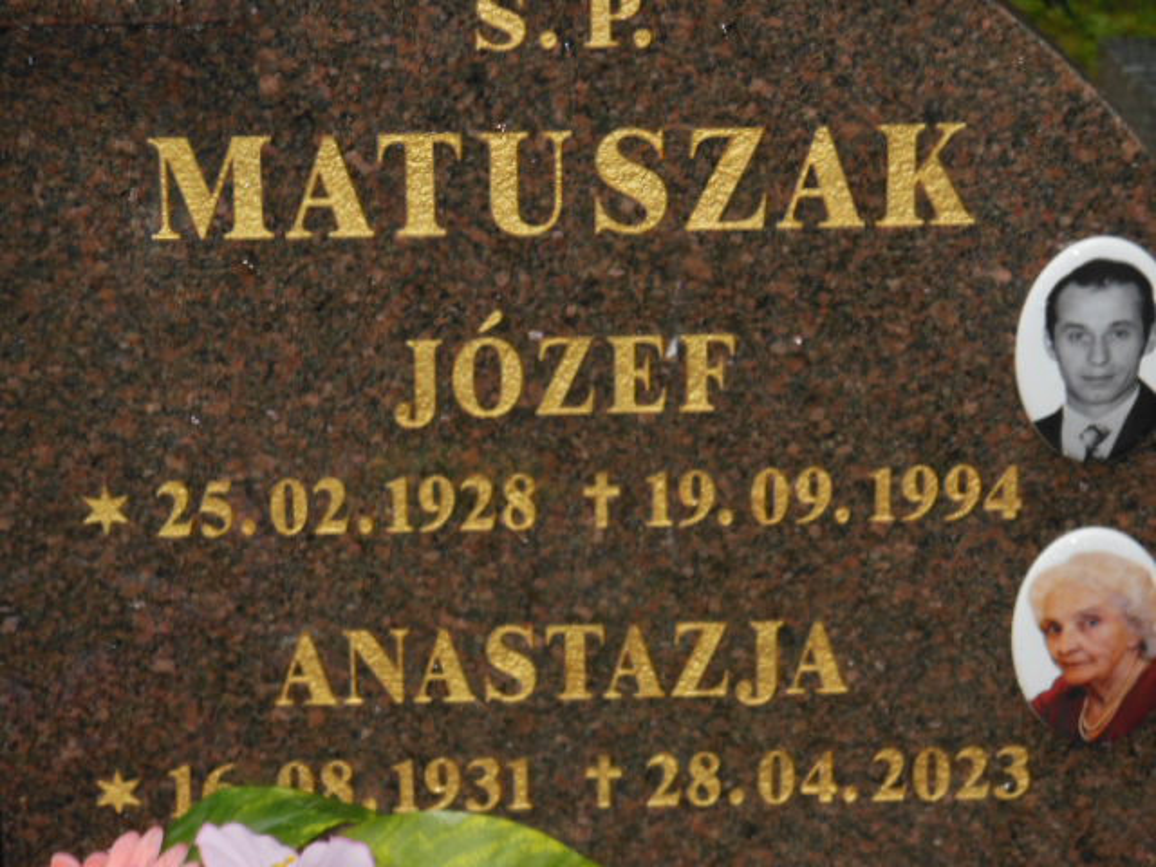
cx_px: 578
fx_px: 4241
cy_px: 434
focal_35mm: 127
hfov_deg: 15.5
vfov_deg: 11.7
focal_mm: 22.6
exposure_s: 1/60
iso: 250
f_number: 5
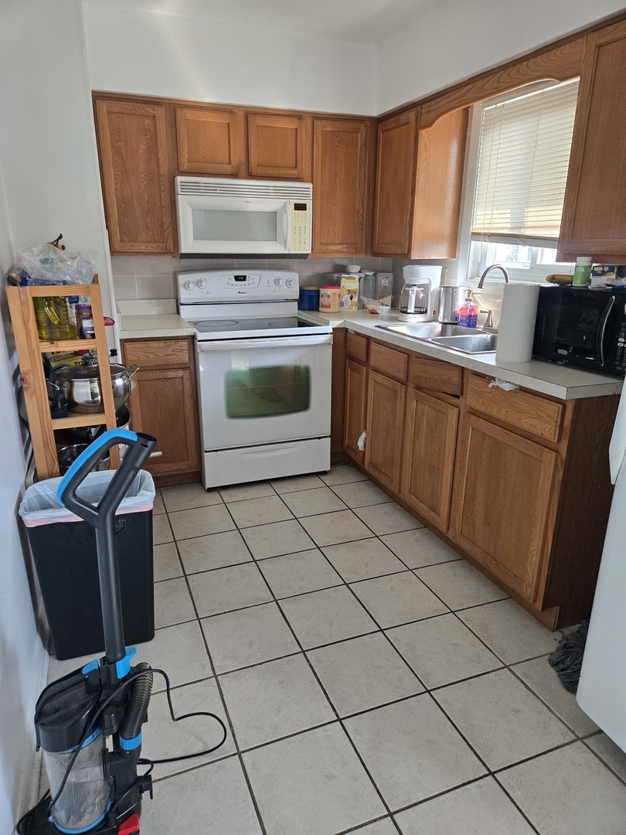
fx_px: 555
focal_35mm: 23
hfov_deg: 58.9
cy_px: 418
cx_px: 313
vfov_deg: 73.9
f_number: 1.8
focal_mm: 5.4
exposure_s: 1/180
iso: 125
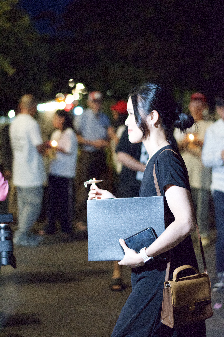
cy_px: 168
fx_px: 700
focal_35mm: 75
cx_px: 112
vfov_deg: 27.0
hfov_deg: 18.2
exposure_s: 1/640
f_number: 1.8
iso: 12800
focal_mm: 50
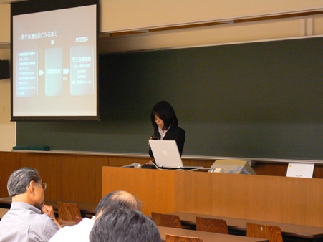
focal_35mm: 106
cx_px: 162
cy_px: 121
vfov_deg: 14.0
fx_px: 989
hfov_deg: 18.6
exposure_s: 1/13
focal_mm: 17.7
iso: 200
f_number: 3.2
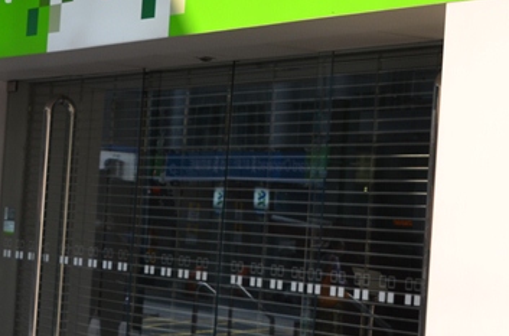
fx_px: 1720
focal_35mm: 122
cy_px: 185
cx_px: 329
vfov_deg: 11.2
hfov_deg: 16.8
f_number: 5.6
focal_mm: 28
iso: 220
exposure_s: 1/125
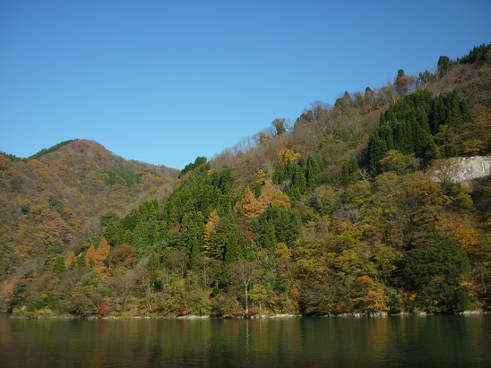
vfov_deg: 42.9
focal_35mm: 33
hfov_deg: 55.4
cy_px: 184
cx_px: 246
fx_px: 468
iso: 80
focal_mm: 5.5
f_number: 2.8
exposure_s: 1/1000
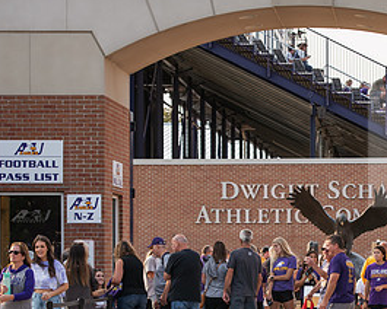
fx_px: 2027
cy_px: 262
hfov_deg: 10.9
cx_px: 324
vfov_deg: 8.7
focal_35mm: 177
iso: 200
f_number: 5
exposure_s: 1/320
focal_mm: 86
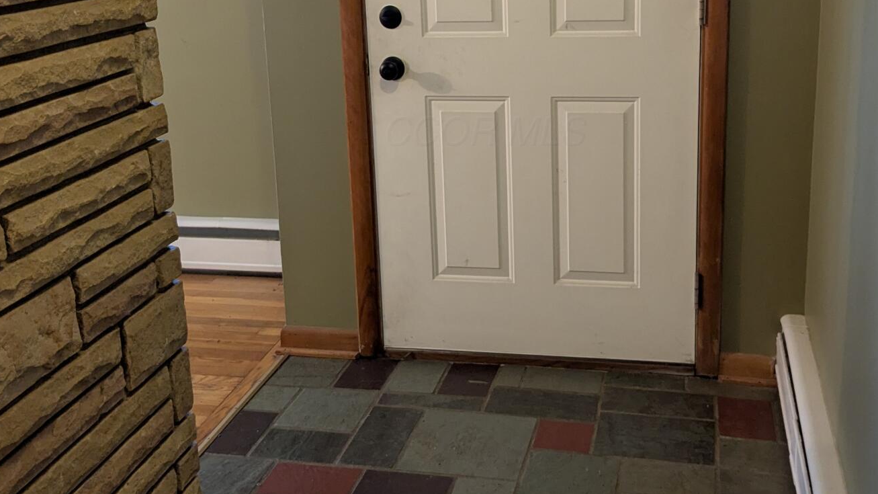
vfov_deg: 26.2
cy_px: 131
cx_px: 486
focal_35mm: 45
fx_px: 1048
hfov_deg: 45.4
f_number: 1.73
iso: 236
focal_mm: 4.38
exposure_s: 1/24
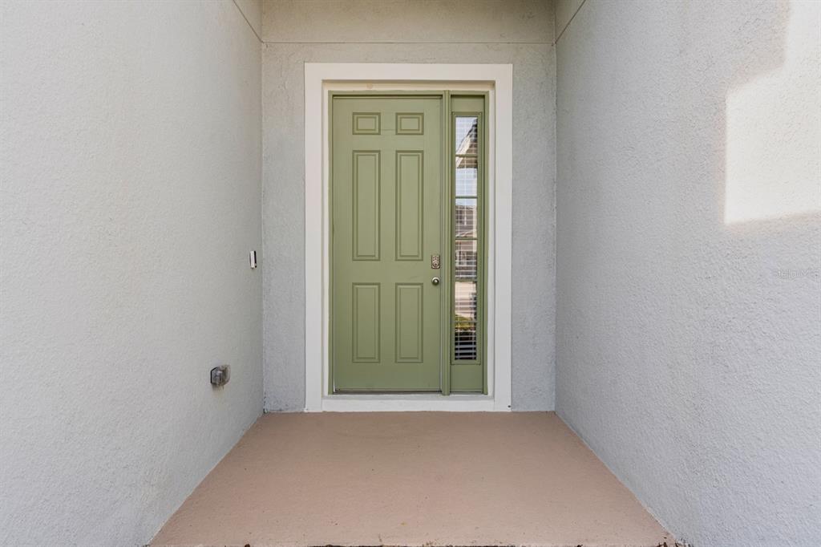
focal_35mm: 24
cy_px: 274
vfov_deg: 53.1
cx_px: 410
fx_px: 547
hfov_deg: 73.8
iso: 250
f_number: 8
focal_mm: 24
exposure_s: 1/125
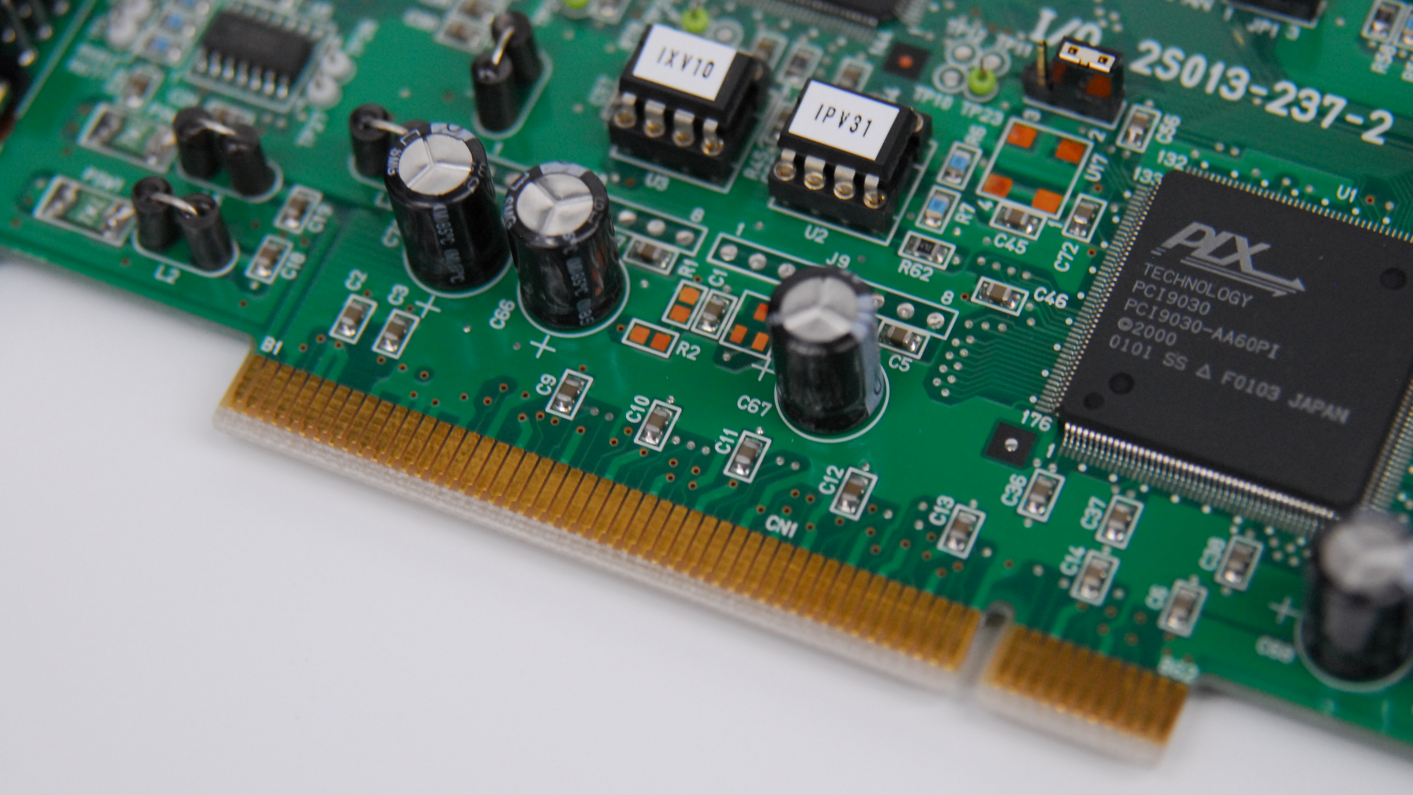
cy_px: 462
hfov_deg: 19.3
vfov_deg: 10.9
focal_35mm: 111
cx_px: 711
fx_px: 4159
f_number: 4
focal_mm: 70
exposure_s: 1/125
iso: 800
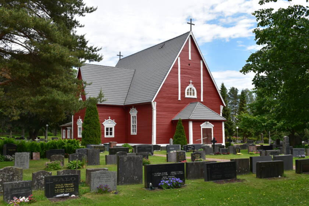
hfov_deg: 51.3
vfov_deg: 35.5
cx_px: 154
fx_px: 322
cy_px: 103
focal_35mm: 38
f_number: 11
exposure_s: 1/400
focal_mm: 25
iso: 400
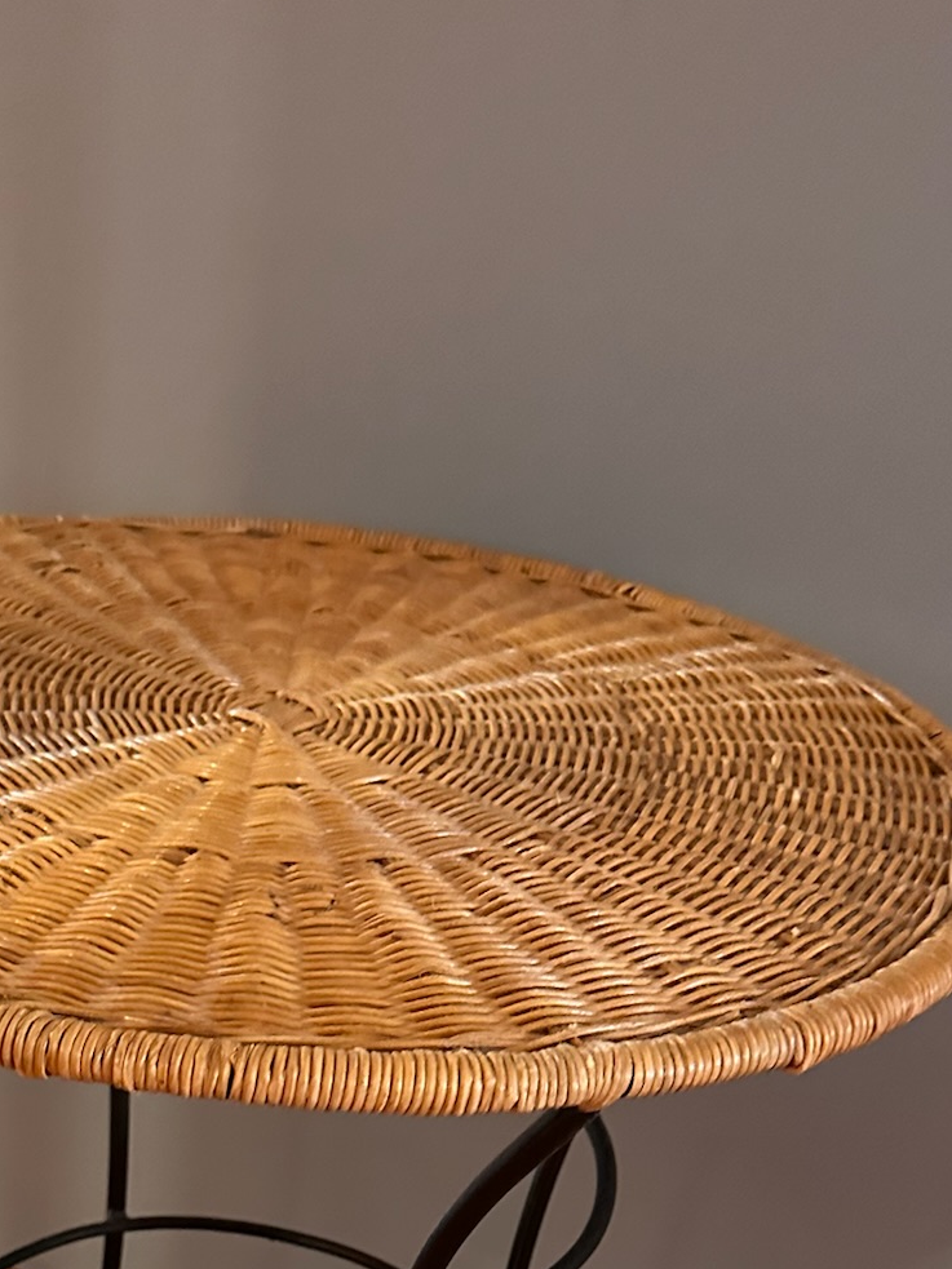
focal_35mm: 50
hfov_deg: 28.5
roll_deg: -5.7
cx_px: 200
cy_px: 1261
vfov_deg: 34.8
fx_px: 1834
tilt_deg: -34.8
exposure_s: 1/25
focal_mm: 6.86
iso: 800
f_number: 1.78
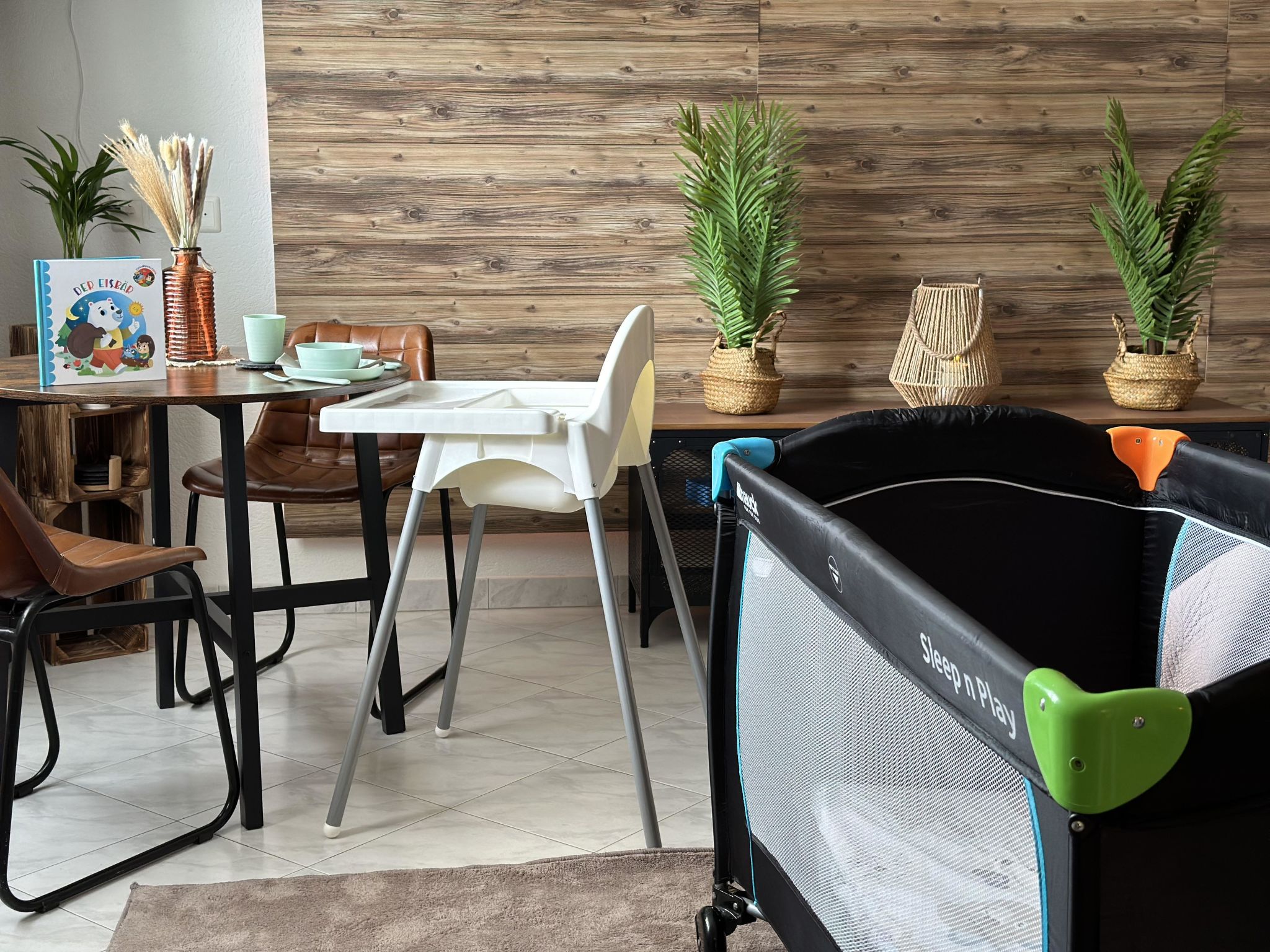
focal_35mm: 48
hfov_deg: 39.7
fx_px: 1761
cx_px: 635
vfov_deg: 30.3
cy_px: 476
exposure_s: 1/65
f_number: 1.78
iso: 125
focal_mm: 6.86
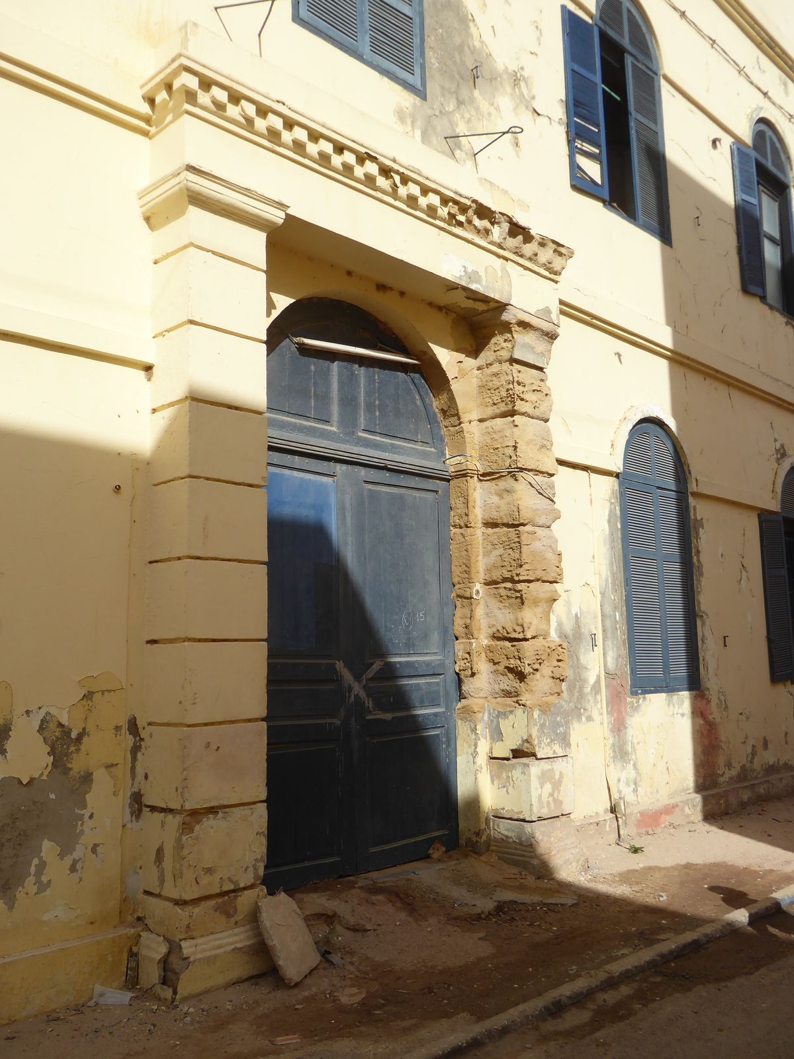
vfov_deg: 56.8
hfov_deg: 44.2
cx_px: 397
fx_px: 979
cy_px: 530
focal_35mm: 32
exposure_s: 1/1300
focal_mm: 5.4
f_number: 3.5
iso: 80
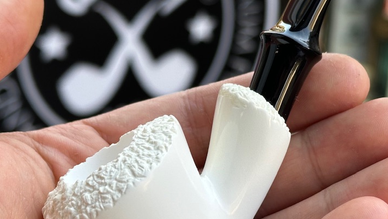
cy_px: 104
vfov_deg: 12.9
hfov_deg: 22.7
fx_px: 967
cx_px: 225
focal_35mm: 94
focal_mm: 6.86
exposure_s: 1/379
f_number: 1.78
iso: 64
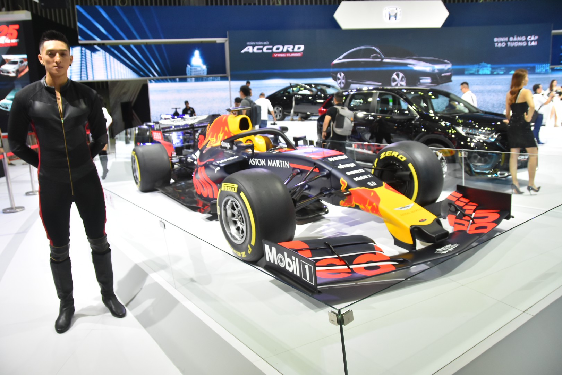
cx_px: 281
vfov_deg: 47.9
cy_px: 188
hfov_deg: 67.4
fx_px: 421
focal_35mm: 27
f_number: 4.5
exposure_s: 1/125
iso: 800
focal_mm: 18
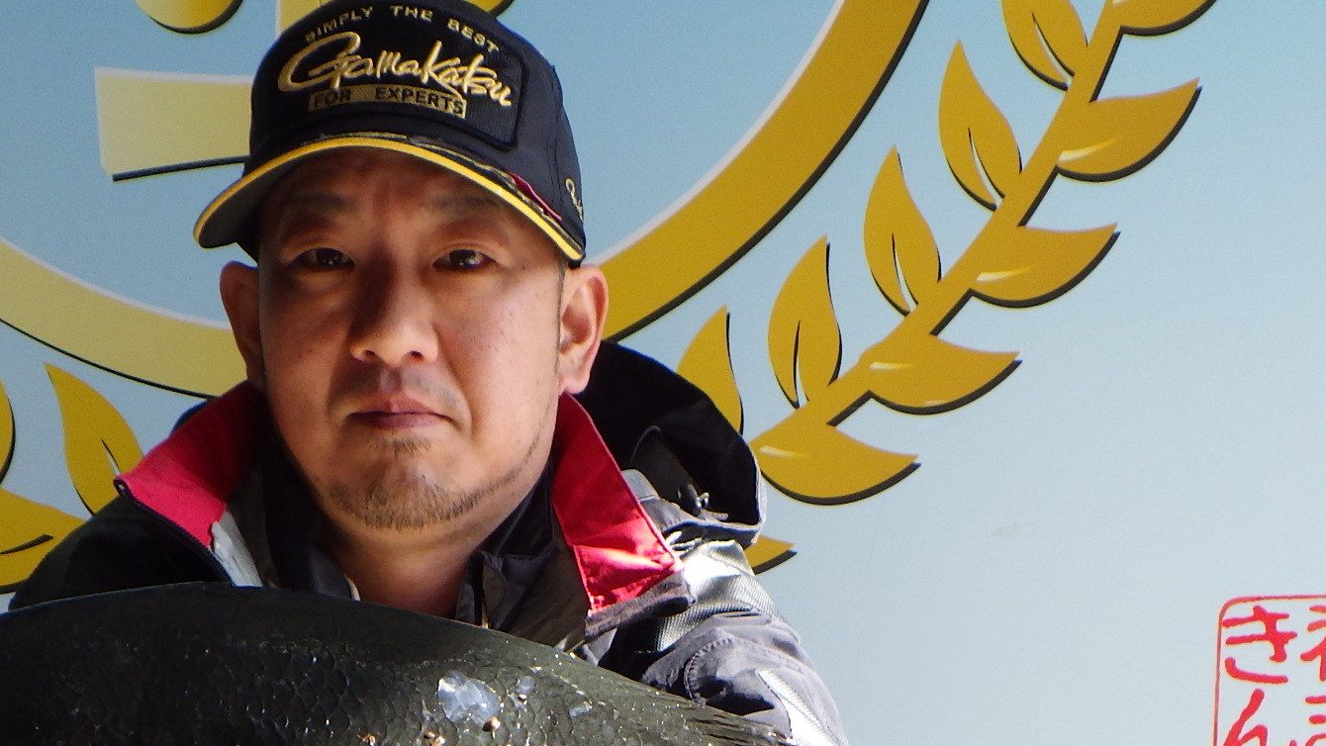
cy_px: 921
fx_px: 2075
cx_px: 619
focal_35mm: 59
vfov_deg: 19.1
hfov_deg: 35.4
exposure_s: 1/160
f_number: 4.2
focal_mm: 5
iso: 125
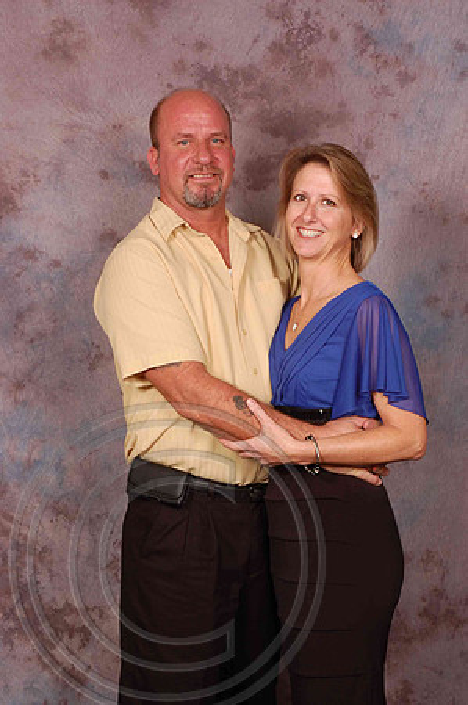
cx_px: 234
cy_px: 352
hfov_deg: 22.6
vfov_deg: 33.4
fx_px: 1173
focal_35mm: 60
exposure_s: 1/125
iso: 200
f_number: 10
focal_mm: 40
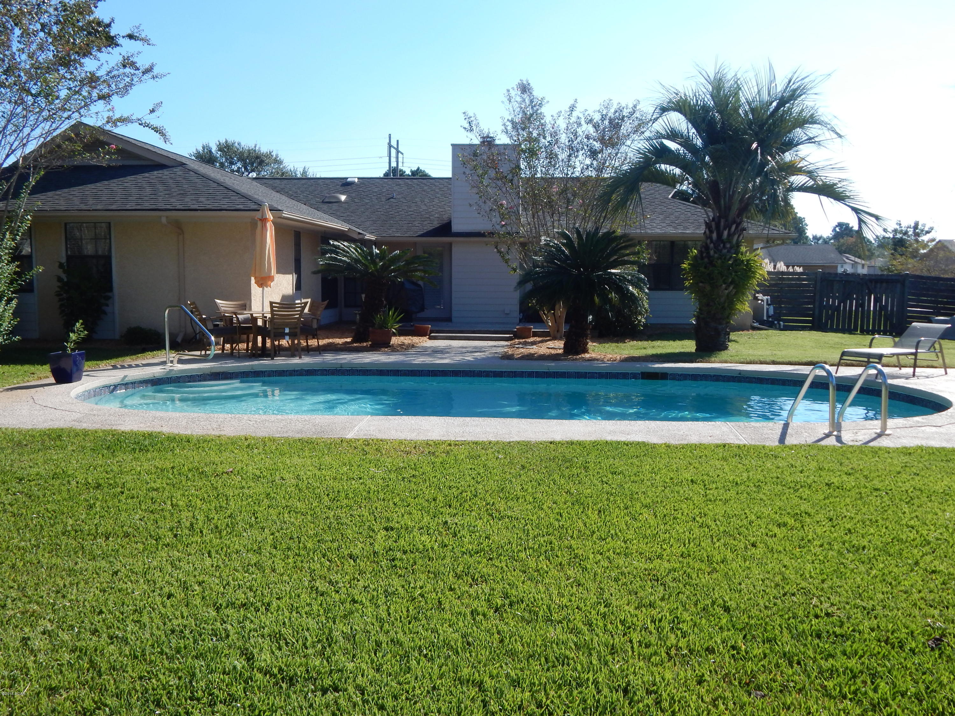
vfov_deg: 45.4
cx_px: 478
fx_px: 855
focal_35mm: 31
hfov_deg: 58.4
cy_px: 358
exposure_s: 1/1250
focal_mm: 5.6
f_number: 3.2
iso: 125
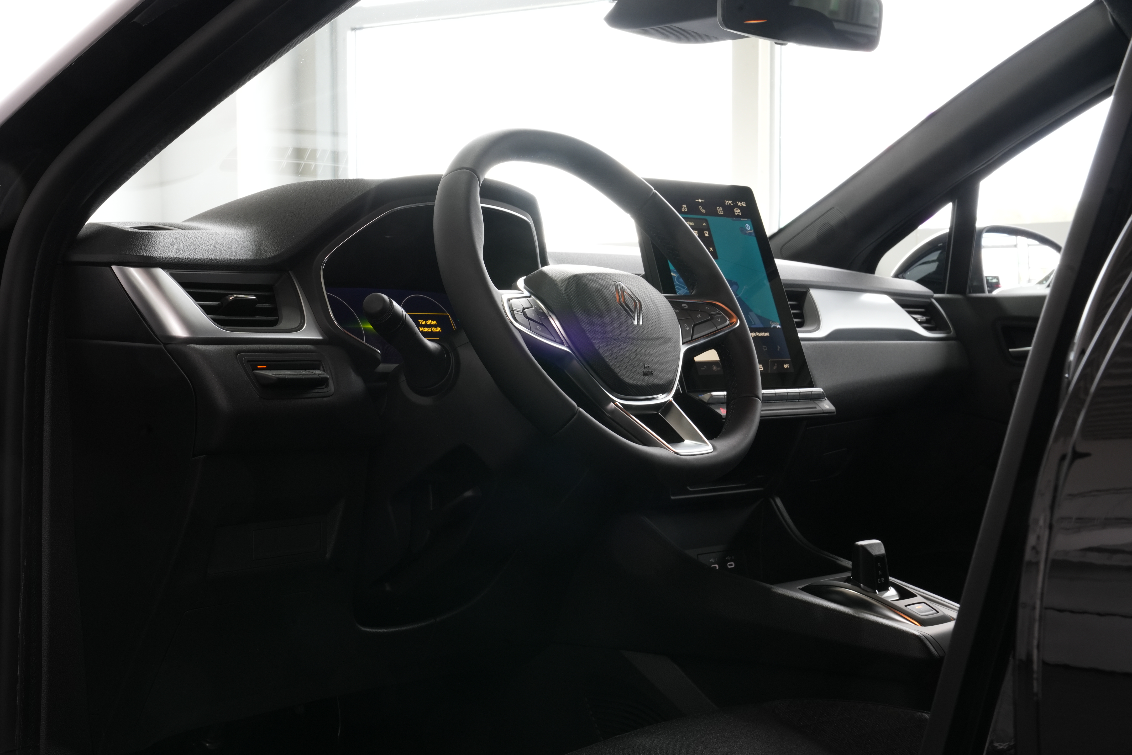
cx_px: 566
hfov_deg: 39.6
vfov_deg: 27.0
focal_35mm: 50
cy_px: 378
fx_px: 1572
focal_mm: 50
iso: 320
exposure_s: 1/1.6
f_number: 16
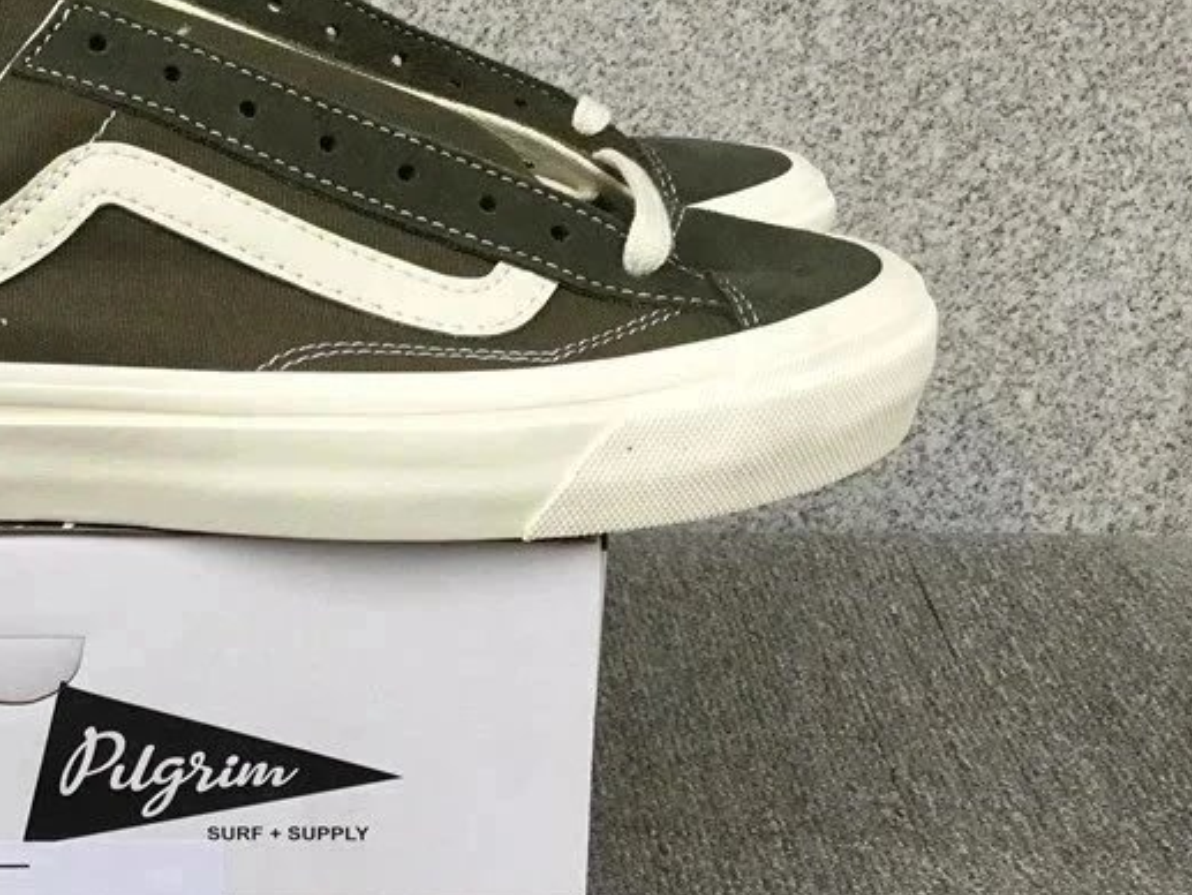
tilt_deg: -19.3
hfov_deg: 34.6
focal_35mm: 54
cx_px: 261
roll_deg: +0.0
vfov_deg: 27.0
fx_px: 1860
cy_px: 467
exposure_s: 1/50
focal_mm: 3.3
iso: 25
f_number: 2.4
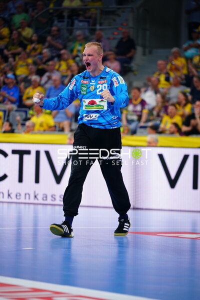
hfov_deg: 8.4
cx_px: 100
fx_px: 1367
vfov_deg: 12.5
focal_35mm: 164
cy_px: 150
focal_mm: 164
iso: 2500
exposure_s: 1/1600
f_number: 2.8
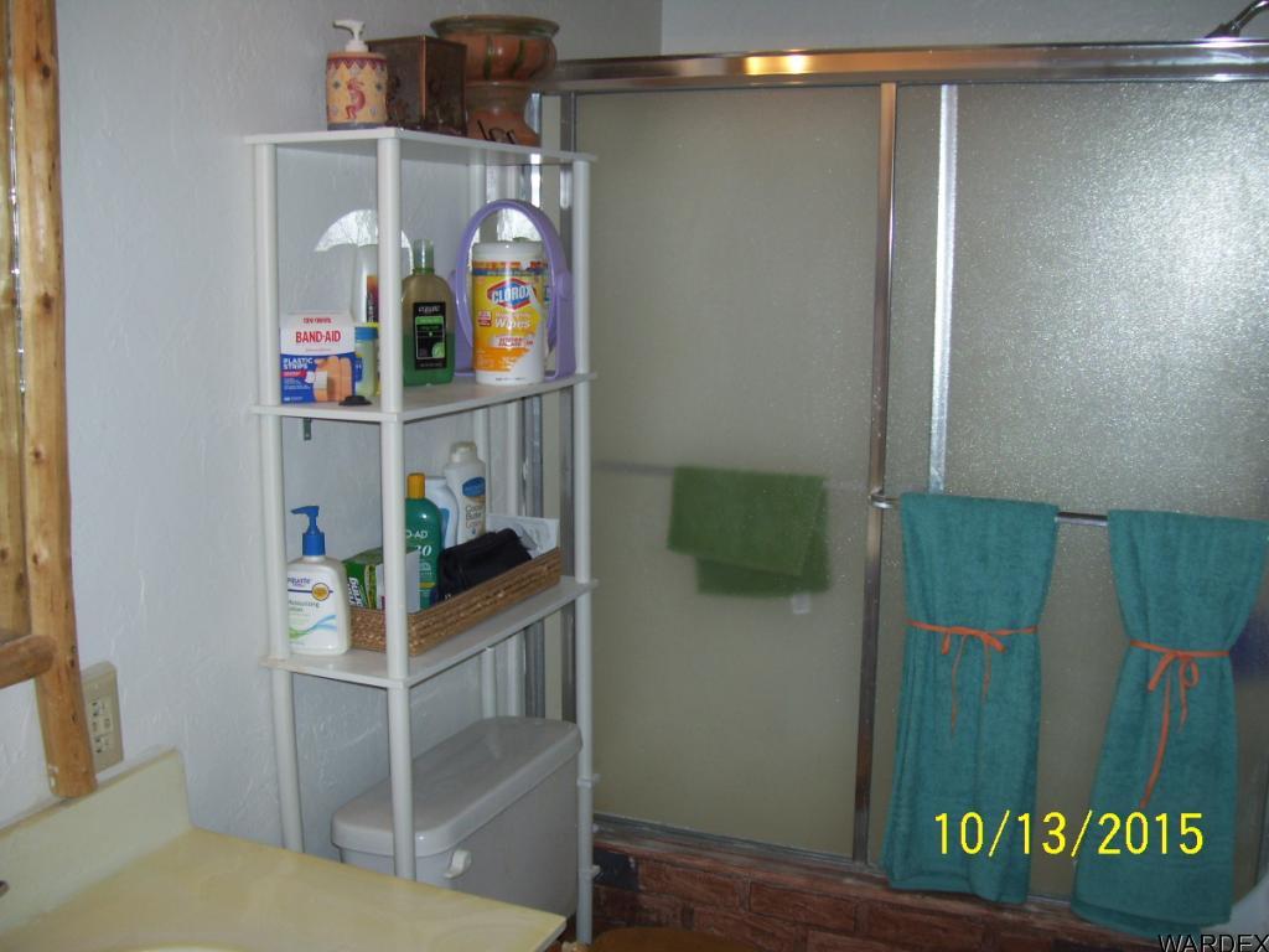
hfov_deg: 51.4
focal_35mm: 36
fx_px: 1320
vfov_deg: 39.7
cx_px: 634
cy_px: 476
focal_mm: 6
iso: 80
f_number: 2.7
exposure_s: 1/60
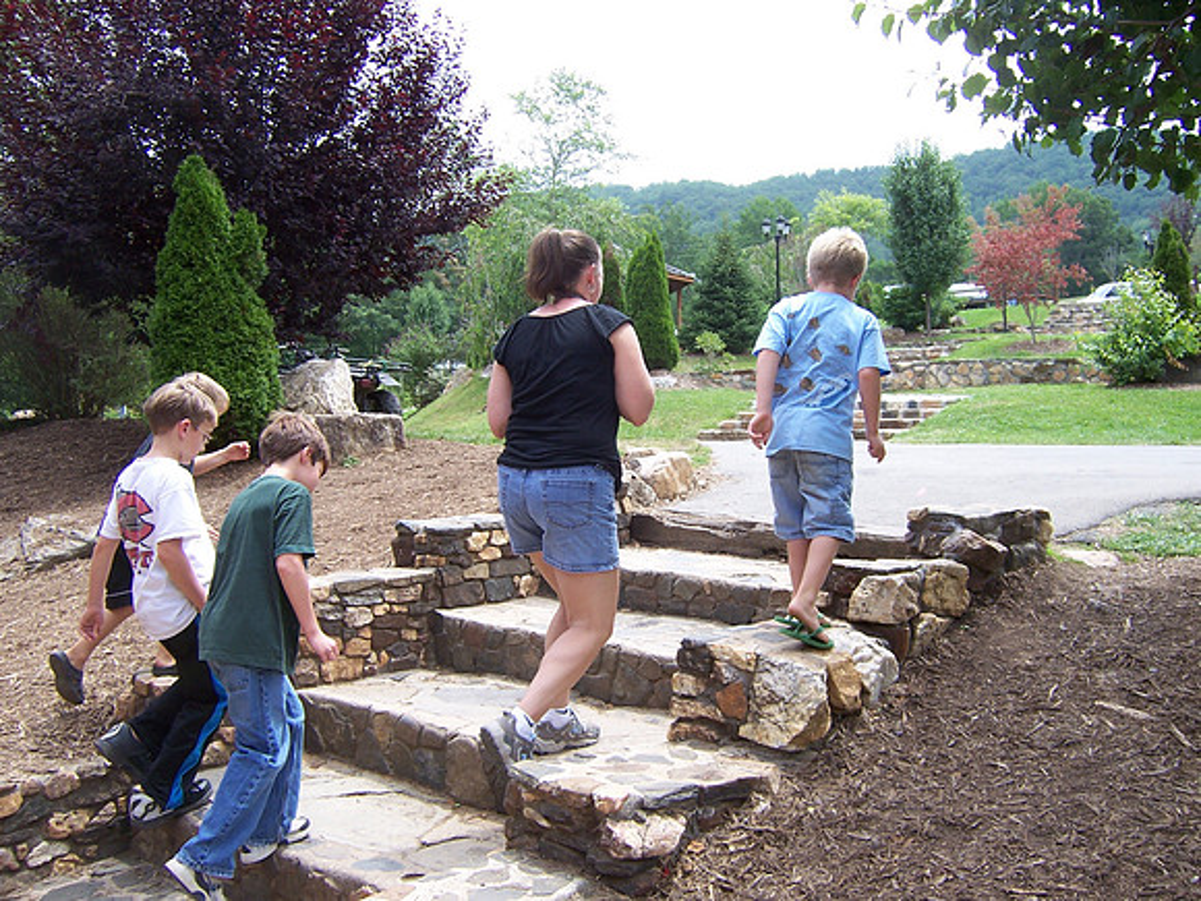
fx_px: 1145
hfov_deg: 55.4
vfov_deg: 42.9
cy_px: 450
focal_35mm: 33
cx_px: 600
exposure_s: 1/250
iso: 80
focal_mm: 5.5
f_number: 3.4
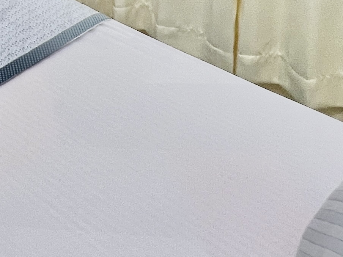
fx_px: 575
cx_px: -109
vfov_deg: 18.2
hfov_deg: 27.4
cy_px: -240
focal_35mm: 58
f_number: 1.8
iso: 125
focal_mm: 1.57
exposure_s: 1/50
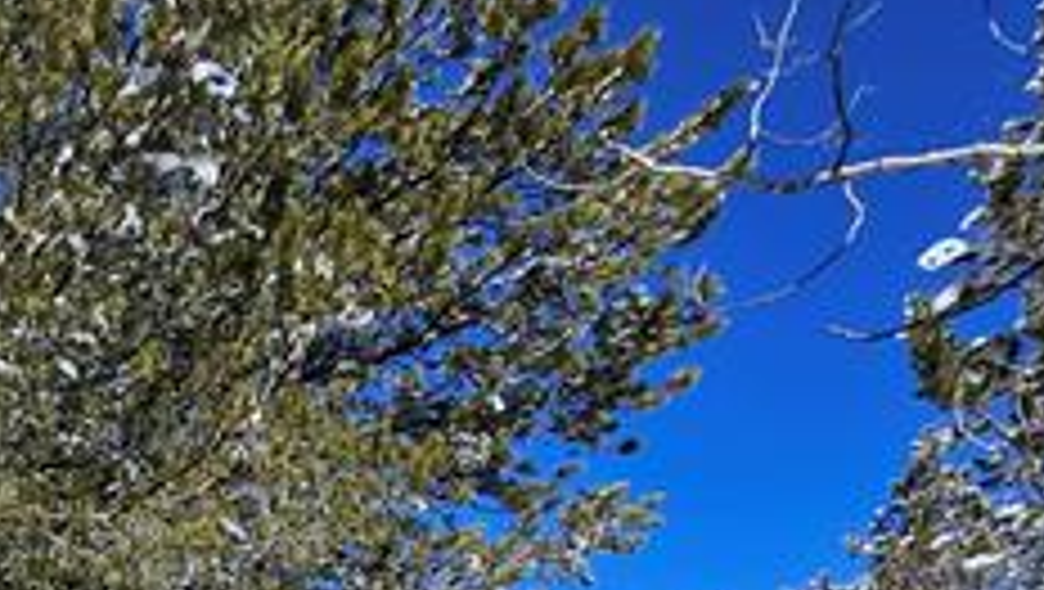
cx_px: -234
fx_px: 1081
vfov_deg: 24.8
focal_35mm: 39
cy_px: 840
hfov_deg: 37.6
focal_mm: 1.74
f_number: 2.2
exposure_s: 1/1718
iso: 32
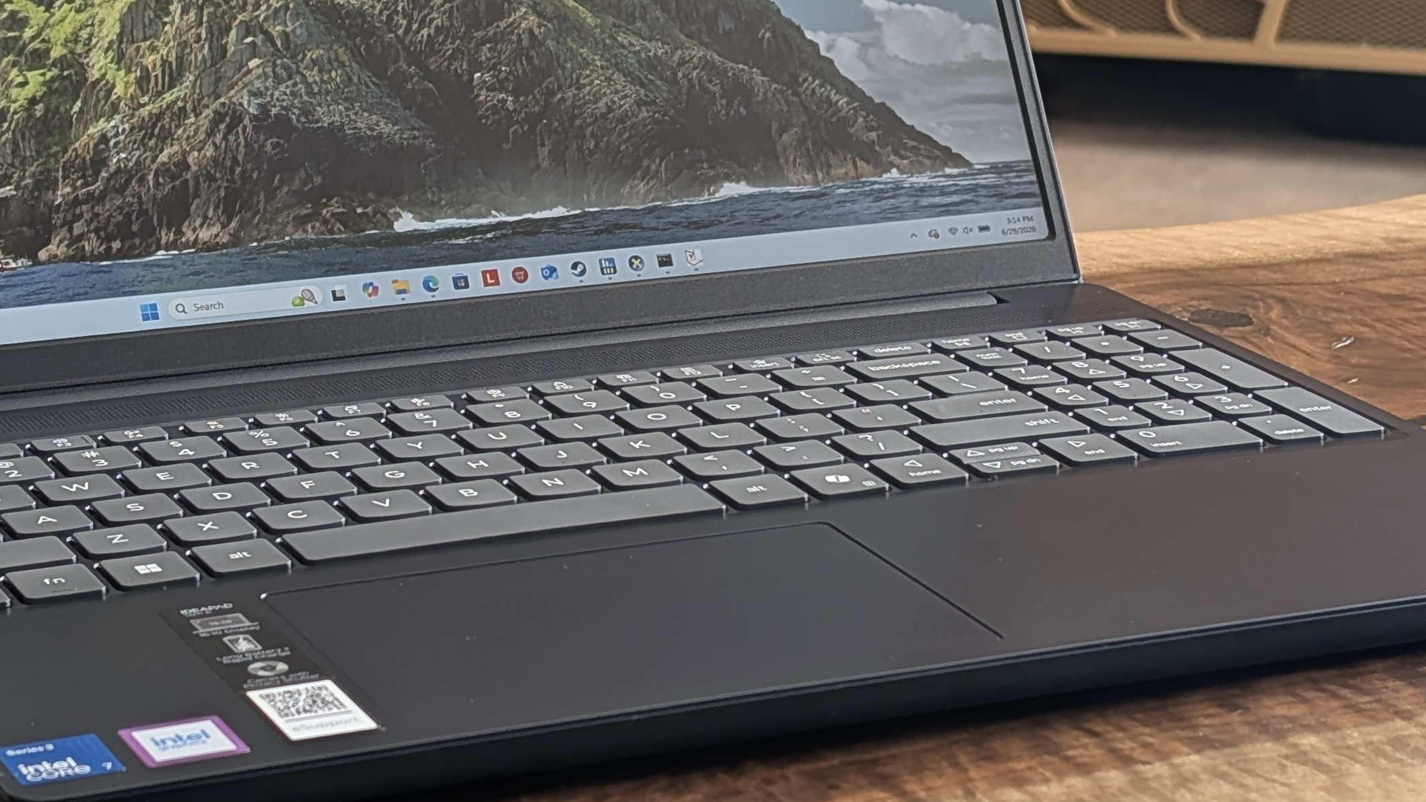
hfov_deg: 20.7
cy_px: 227
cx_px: 591
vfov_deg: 11.7
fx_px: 3894
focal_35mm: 103
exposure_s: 1/51
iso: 20
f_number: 1.68
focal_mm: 6.9
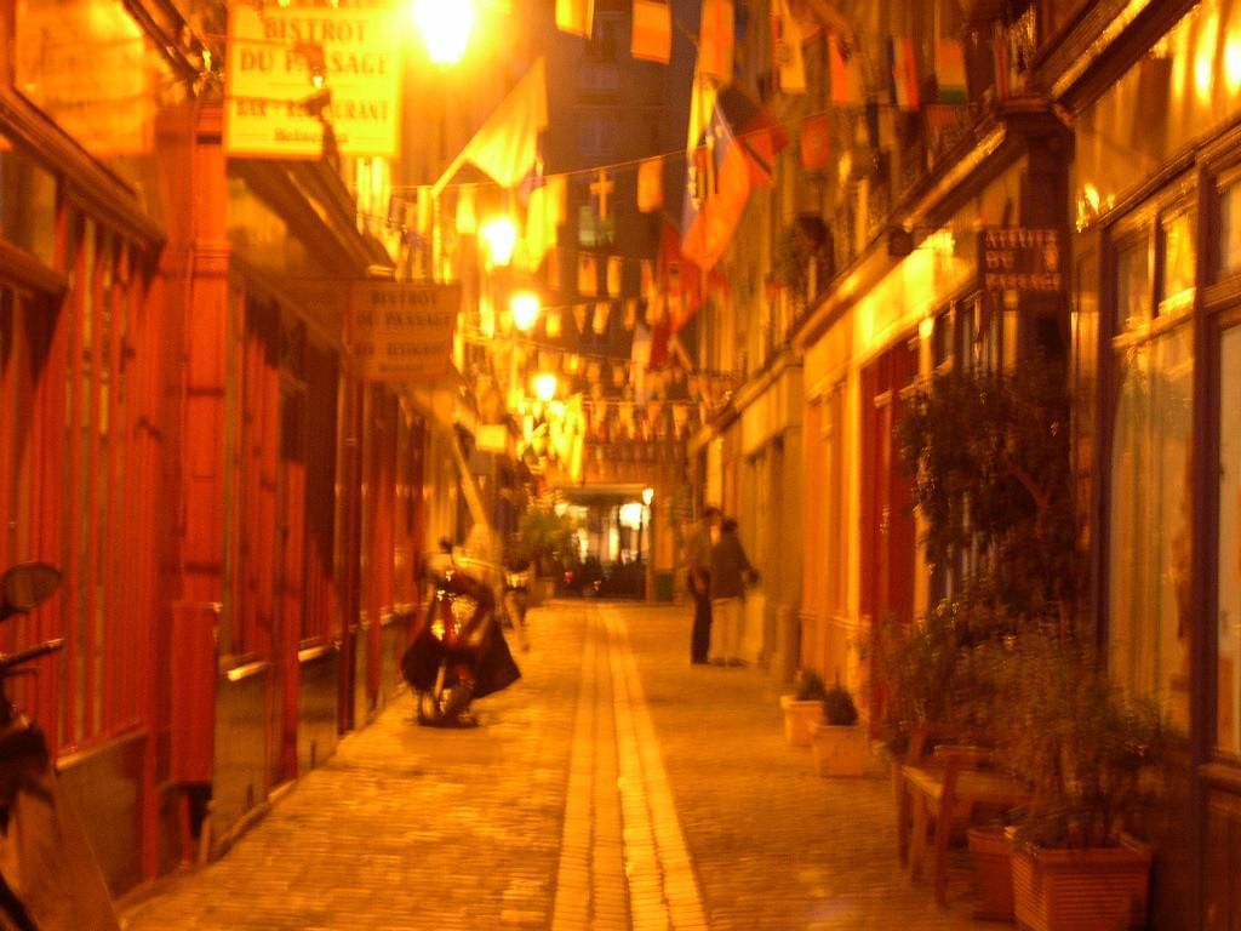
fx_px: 2760
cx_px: 620
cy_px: 466
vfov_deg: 19.1
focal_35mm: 77
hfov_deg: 25.3
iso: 329
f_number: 4
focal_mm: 16.3
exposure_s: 1/3.4
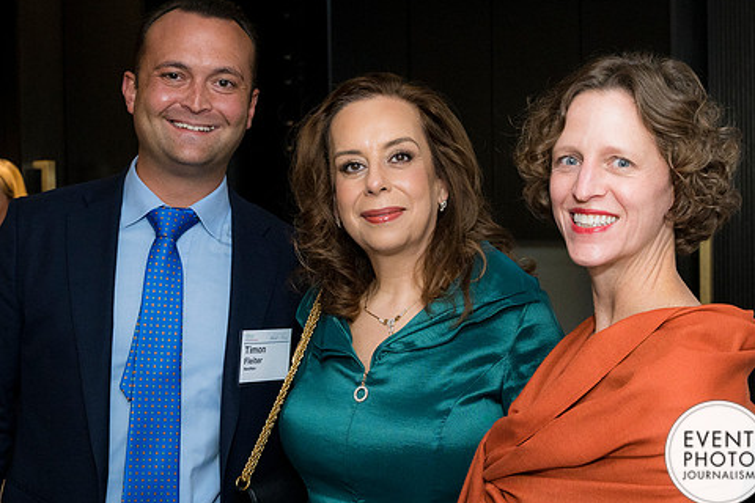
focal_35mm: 58
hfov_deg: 34.5
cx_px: 368
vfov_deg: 23.4
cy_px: 255
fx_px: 1216
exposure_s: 1/125
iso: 800
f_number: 4
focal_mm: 32
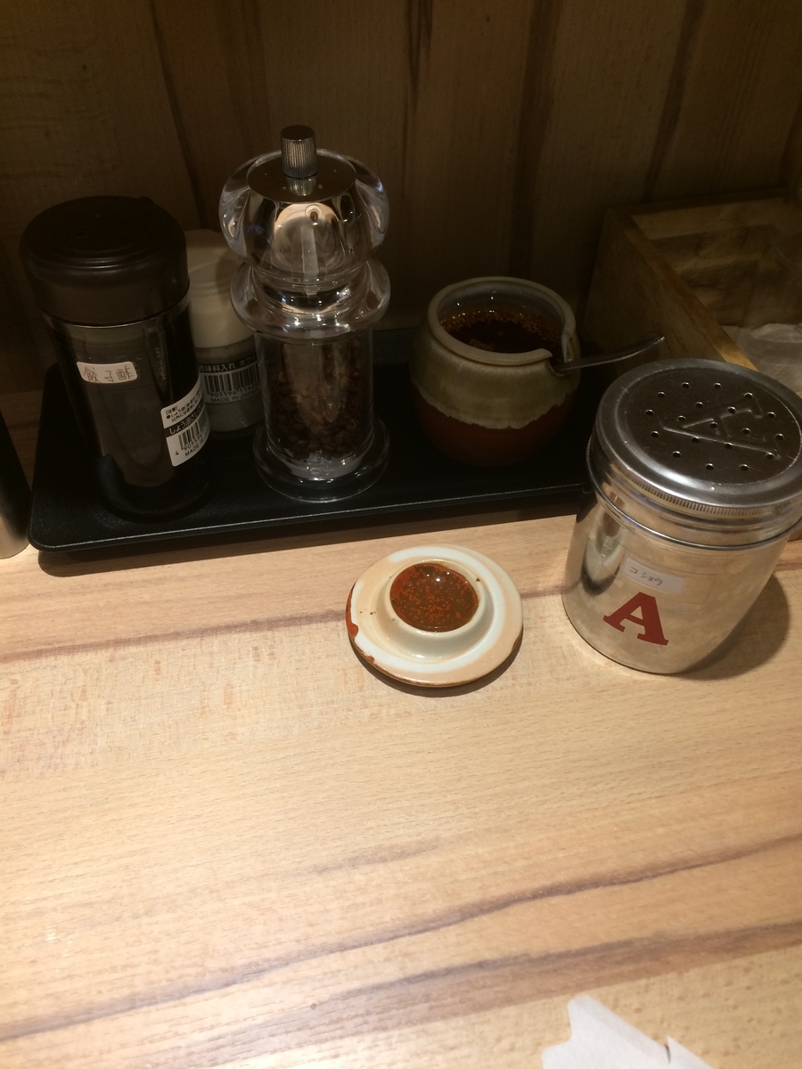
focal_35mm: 29
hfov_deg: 48.2
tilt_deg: -47.2
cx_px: 401
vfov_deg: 61.7
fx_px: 896
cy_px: 534
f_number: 2.2
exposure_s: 1/40
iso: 40
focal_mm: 4.15
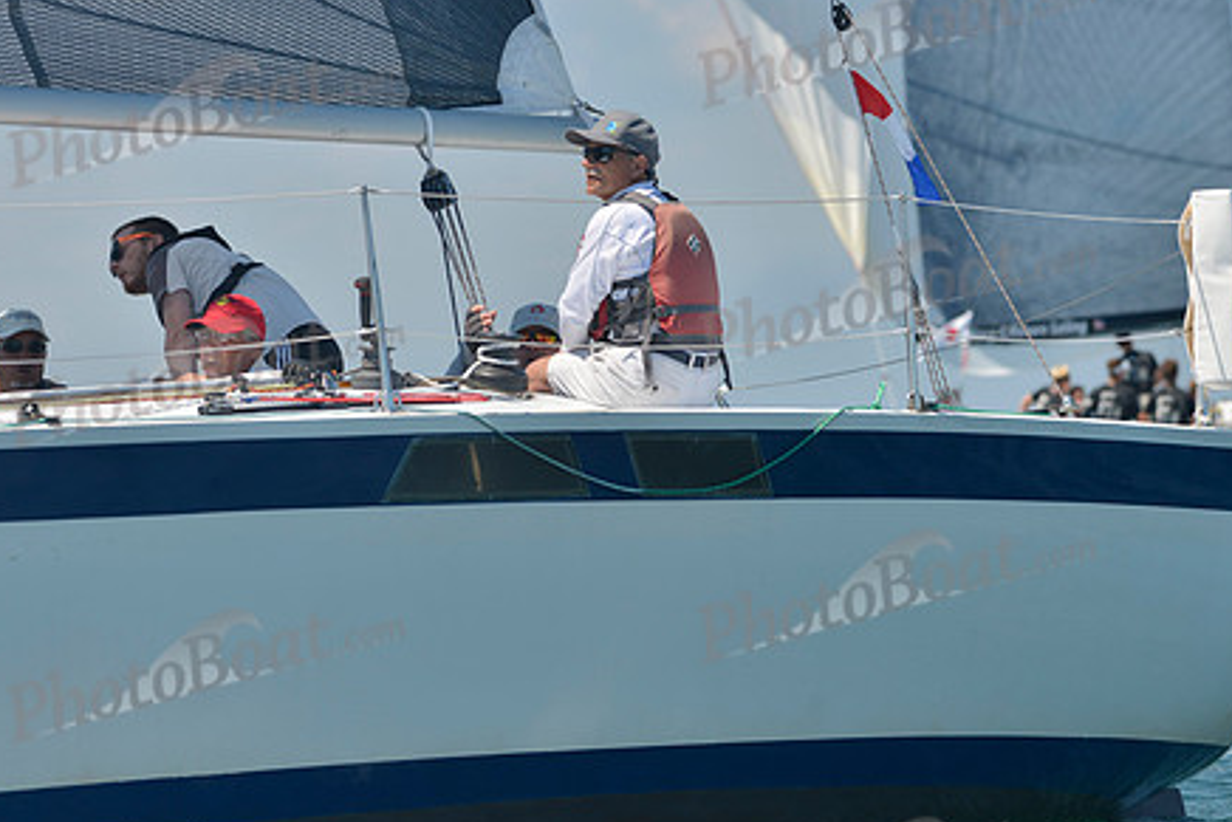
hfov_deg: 7.7
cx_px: 554
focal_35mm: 266
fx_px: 9106
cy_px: 482
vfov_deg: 5.2
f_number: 5
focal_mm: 200
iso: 200
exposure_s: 1/1250
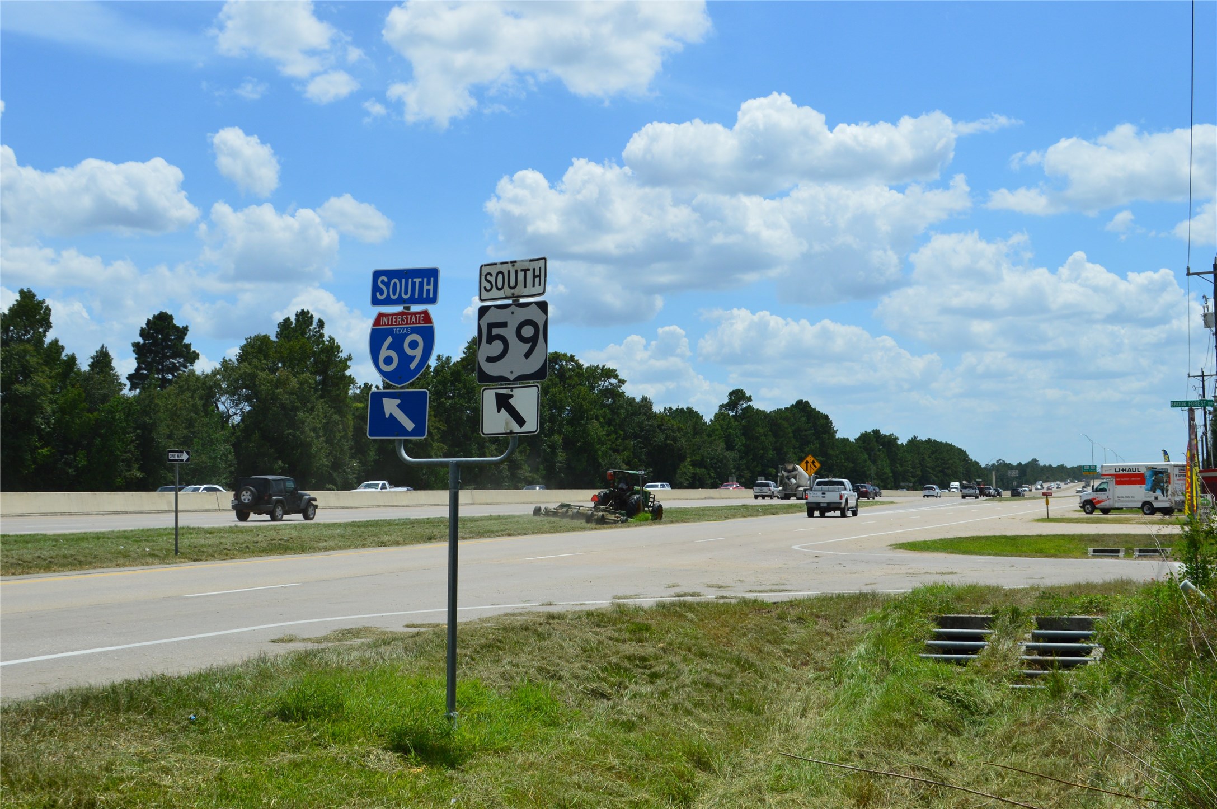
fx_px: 1520
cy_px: 404
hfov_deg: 43.6
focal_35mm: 45
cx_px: 608
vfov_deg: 29.8
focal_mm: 30
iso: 320
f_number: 11
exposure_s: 1/500
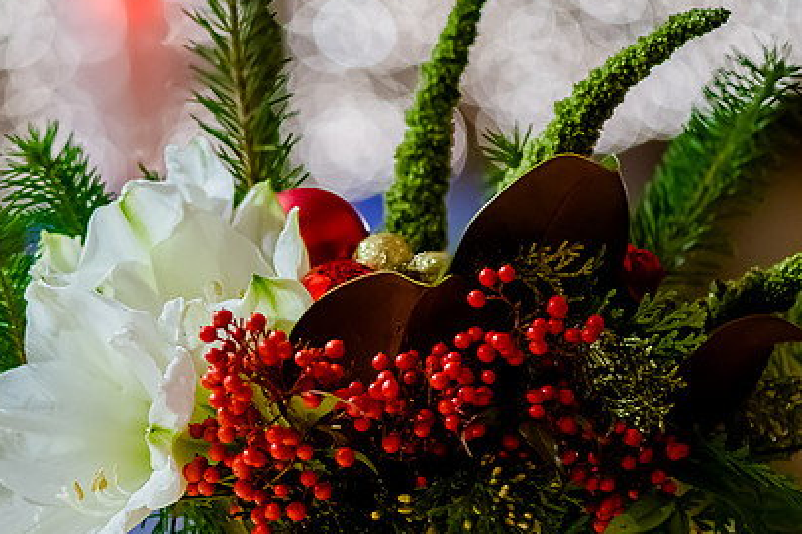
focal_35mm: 239
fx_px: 5324
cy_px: 306
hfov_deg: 8.6
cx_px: 302
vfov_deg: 5.7
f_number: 3.5
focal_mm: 105
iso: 4000
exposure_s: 1/125
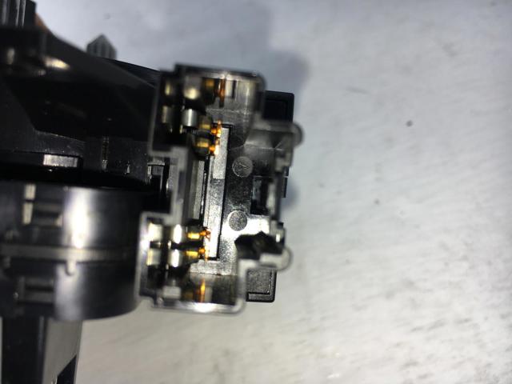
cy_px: 192
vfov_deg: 48.2
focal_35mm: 29
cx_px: 256
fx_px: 429
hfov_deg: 61.7
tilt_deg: -53.1
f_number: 2.2
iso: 25
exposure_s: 1/405
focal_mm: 4.15
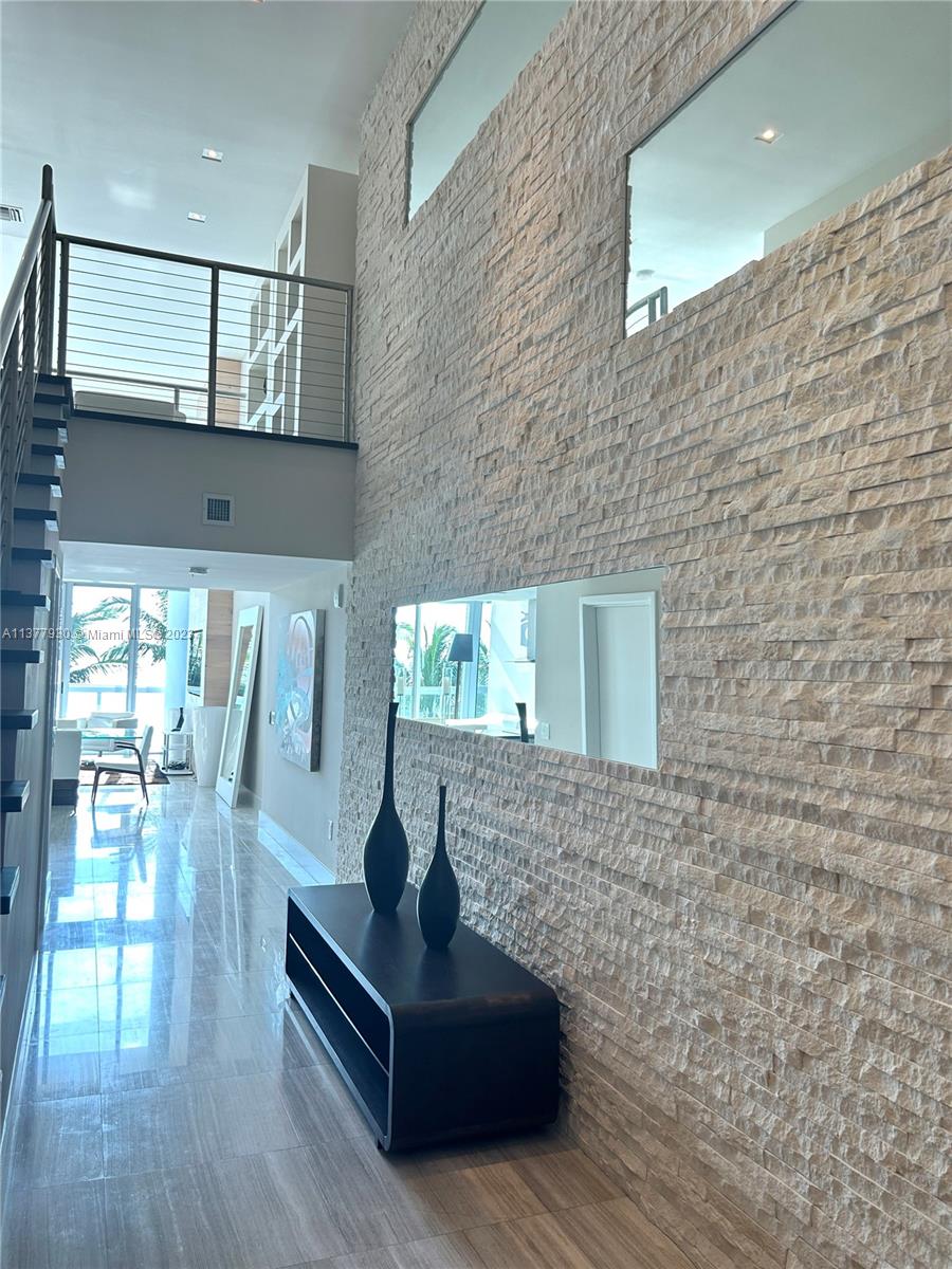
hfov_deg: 53.1
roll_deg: -2.0
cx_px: 476
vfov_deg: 67.3
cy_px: 634
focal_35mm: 26
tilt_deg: +2.4
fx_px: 953
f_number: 1.5
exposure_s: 1/135
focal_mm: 5.7
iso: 40
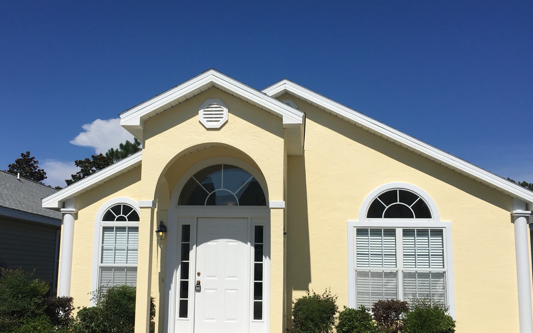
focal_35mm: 39
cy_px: 194
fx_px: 567
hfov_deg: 50.3
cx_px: 248
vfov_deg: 32.7
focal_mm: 4.15
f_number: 2.2
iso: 25
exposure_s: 1/5128
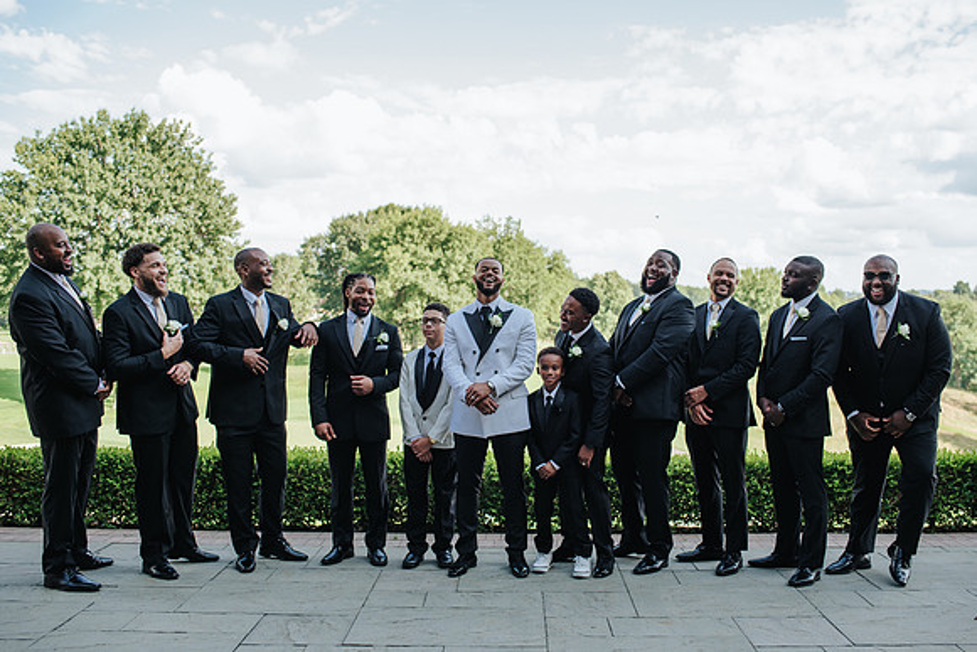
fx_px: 1023
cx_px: 507
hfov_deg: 51.0
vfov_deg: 35.3
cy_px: 338
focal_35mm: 38
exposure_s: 1/320
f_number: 2.8
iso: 100
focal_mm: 35
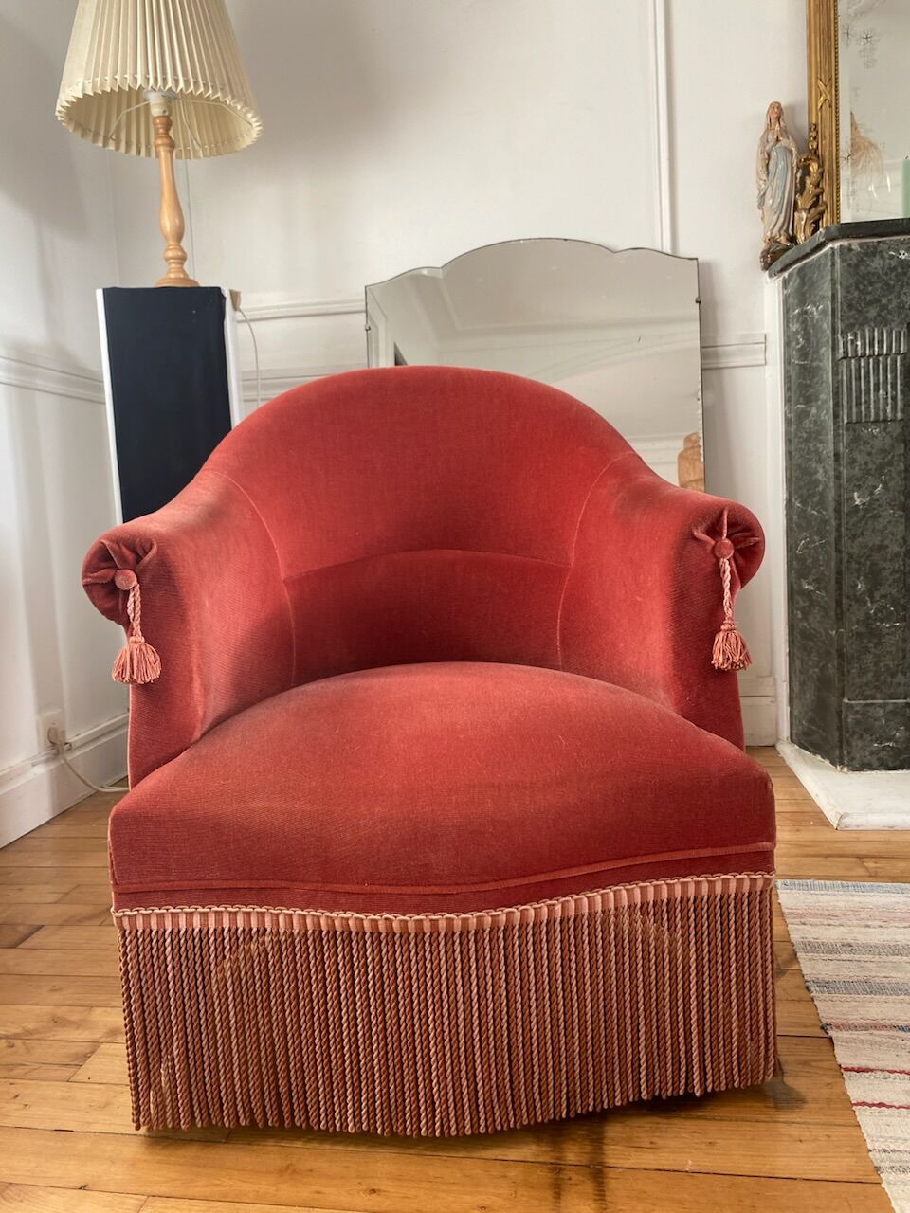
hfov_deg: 53.1
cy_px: 606
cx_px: 455
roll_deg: +3.8
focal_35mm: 26
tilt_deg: -3.6
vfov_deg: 67.3
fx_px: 911
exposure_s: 1/121
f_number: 1.8
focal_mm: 4.25
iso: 64
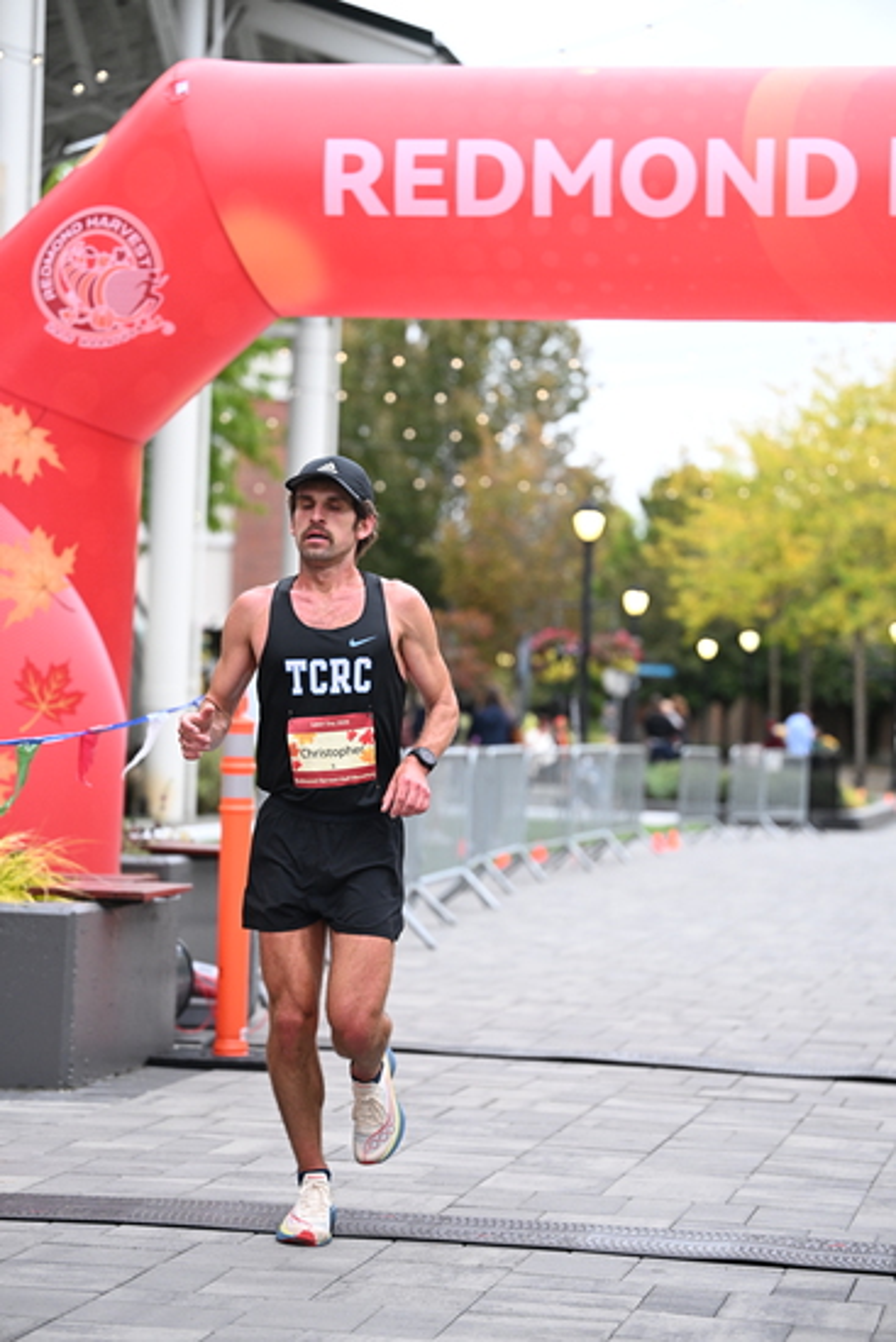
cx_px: 448
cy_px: 671
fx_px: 3246
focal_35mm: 87
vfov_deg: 23.4
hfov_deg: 15.7
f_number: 2.8
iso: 1600
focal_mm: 87
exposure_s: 1/800
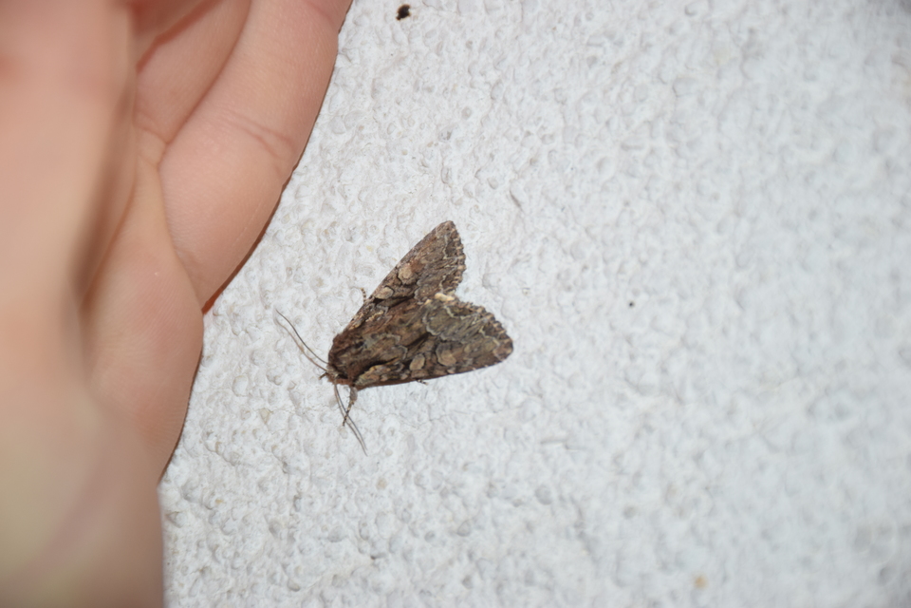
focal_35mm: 210
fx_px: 5314
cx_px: 456
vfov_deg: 6.5
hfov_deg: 9.8
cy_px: 304
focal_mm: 140
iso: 400
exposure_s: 1/60
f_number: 6.3
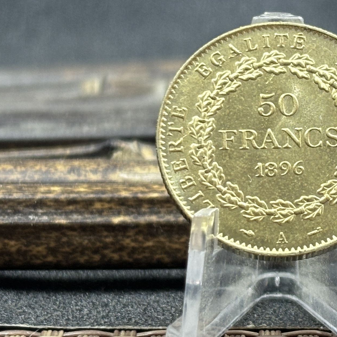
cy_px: 142
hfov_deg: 15.6
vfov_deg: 15.7
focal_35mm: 111
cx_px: 277
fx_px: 1223
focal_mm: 5.96
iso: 80
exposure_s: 1/50
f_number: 1.6
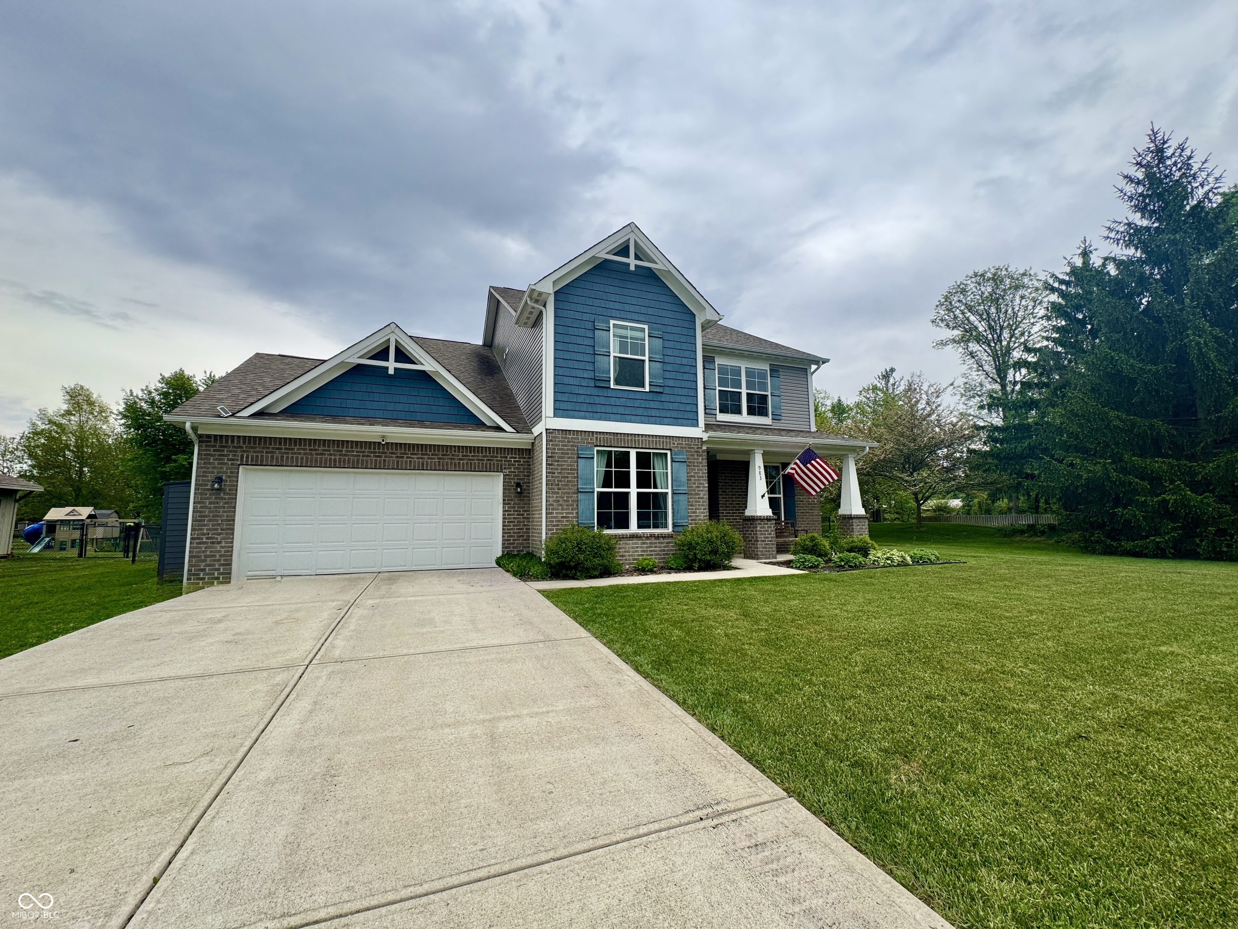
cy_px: 464
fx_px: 501
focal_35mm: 14
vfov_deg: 85.7
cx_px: 619
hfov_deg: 102.1
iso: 40
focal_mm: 2.22
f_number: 2.2
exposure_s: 1/734
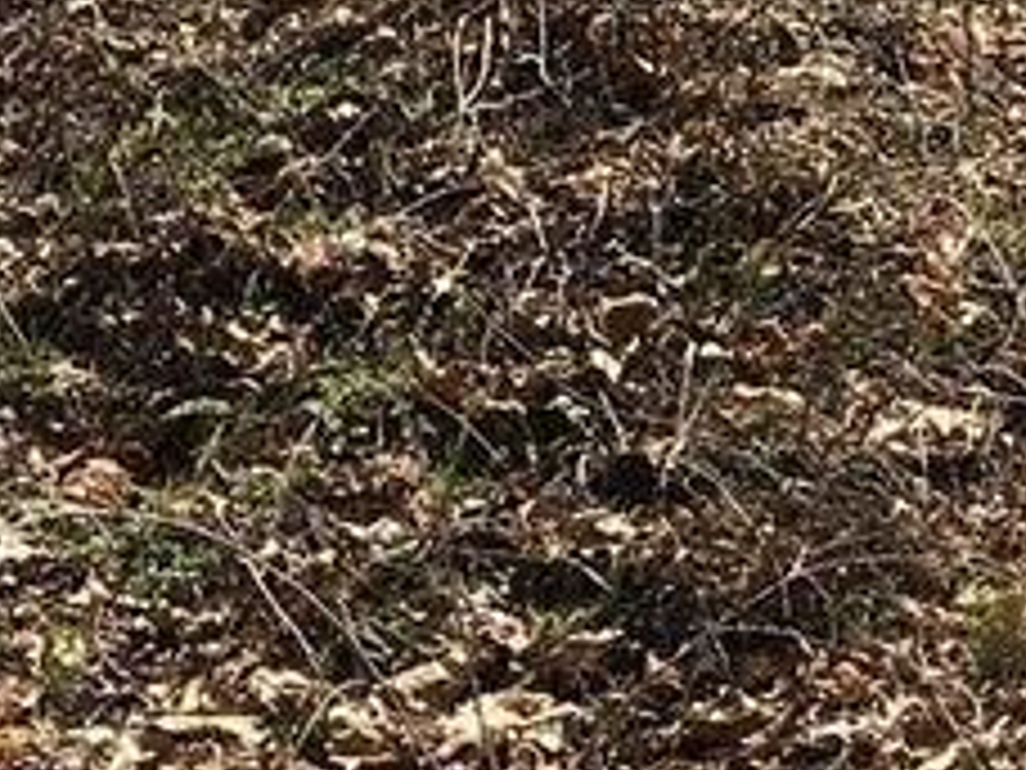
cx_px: 2527
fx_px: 5157
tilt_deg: -6.4
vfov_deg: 8.4
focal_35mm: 174
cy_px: -167
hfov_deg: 9.9
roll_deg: +0.0
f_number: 2.2
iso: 25
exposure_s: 1/1148
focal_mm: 4.15
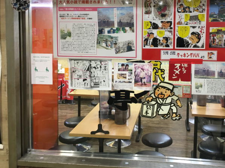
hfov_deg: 47.5
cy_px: 56
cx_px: 139
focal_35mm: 39
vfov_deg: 36.4
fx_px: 253
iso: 40
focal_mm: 4.15
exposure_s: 1/15
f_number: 2.2
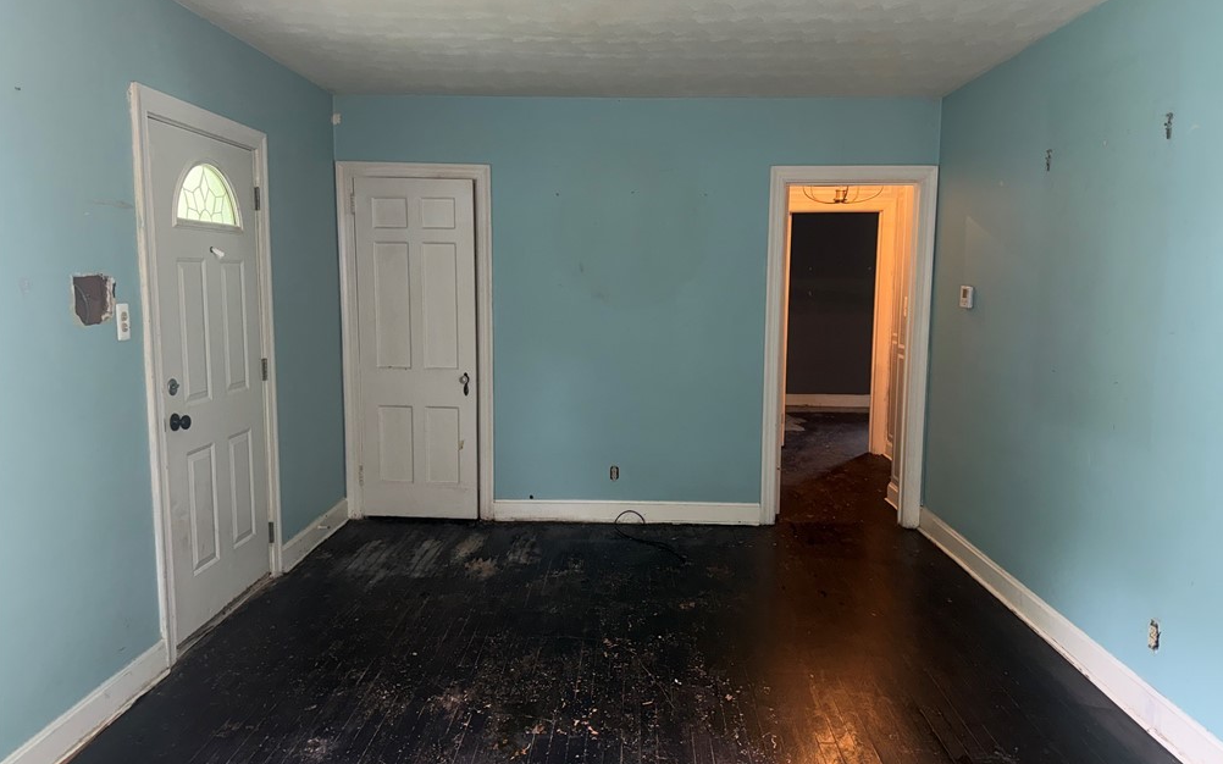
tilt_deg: -6.5
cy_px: 383
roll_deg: -0.4
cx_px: 620
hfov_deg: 70.4
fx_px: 867
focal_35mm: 26
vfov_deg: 47.6
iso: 160
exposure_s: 1/13
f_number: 1.78
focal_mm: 6.76
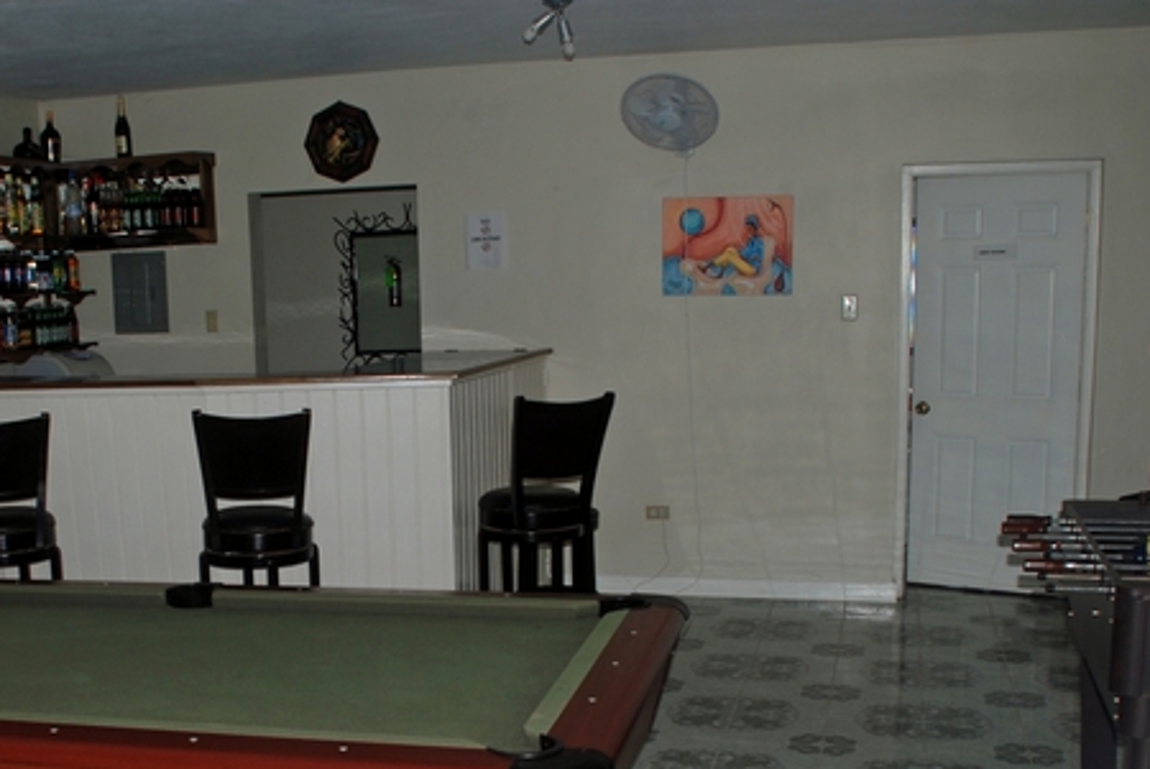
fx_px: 1439
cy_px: 585
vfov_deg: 29.4
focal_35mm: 45
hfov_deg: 43.1
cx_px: 409
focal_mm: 18
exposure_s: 1/60
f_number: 3.5
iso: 100
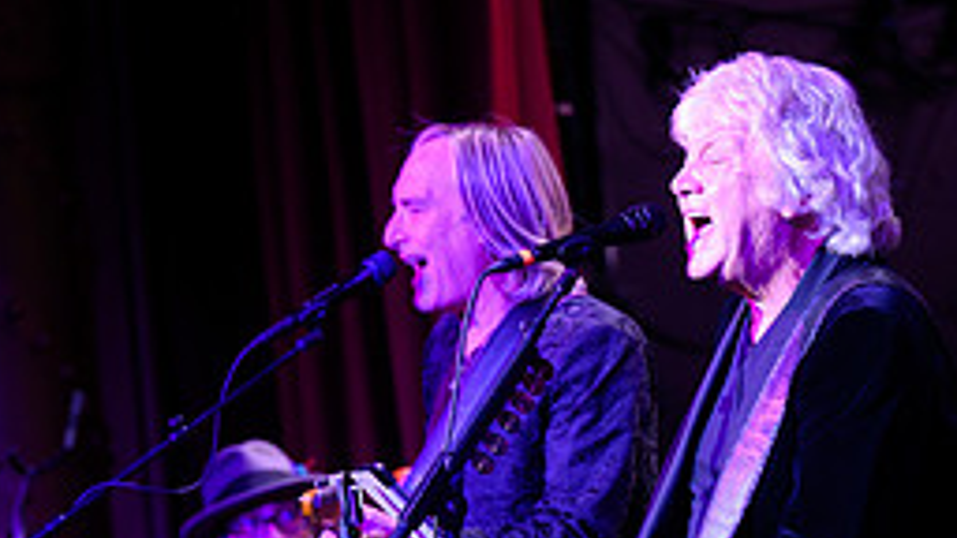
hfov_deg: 7.3
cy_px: 837
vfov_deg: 4.1
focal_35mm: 294
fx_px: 7460
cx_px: 469
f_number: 3.5
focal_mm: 160
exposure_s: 1/100
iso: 2000
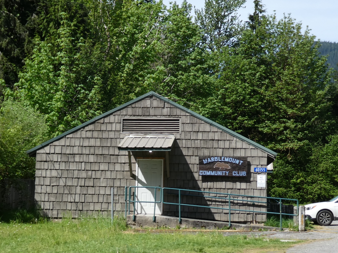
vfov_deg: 17.4
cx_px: 152
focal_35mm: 85
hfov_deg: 23.0
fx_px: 830
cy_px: 147
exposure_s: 1/400
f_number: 4.1
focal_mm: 9
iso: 80
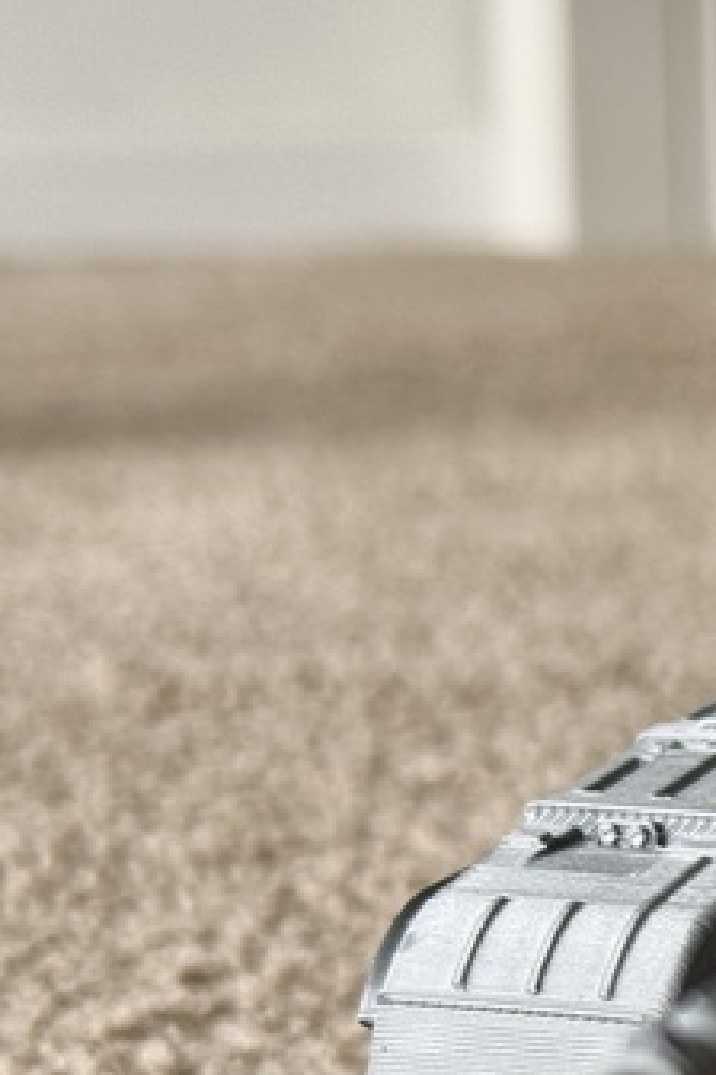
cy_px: 909
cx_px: 1275
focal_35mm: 119
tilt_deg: -14.4
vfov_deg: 17.0
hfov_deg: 10.8
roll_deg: +0.0
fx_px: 3550
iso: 64
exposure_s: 1/121
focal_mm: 6.76
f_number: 1.78
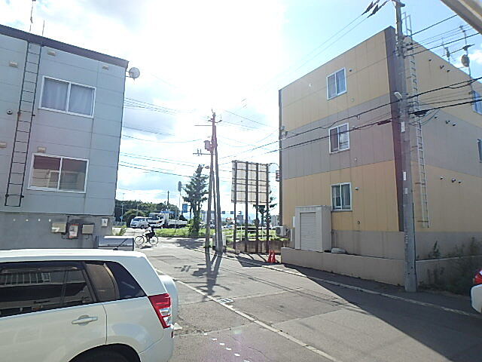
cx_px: 241
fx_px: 292
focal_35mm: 21
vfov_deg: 63.4
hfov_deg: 79.0
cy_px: 181
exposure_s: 1/800
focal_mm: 3.7
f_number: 3.5
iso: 125
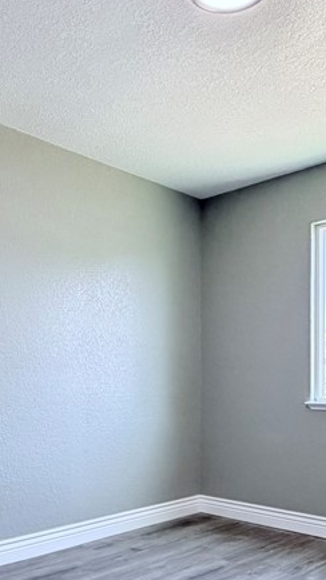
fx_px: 553
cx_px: 148
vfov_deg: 54.1
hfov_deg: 32.8
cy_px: 392
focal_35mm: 36
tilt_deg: -0.6
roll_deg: -0.1
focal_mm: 2.22
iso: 200
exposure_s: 1/120
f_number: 2.2
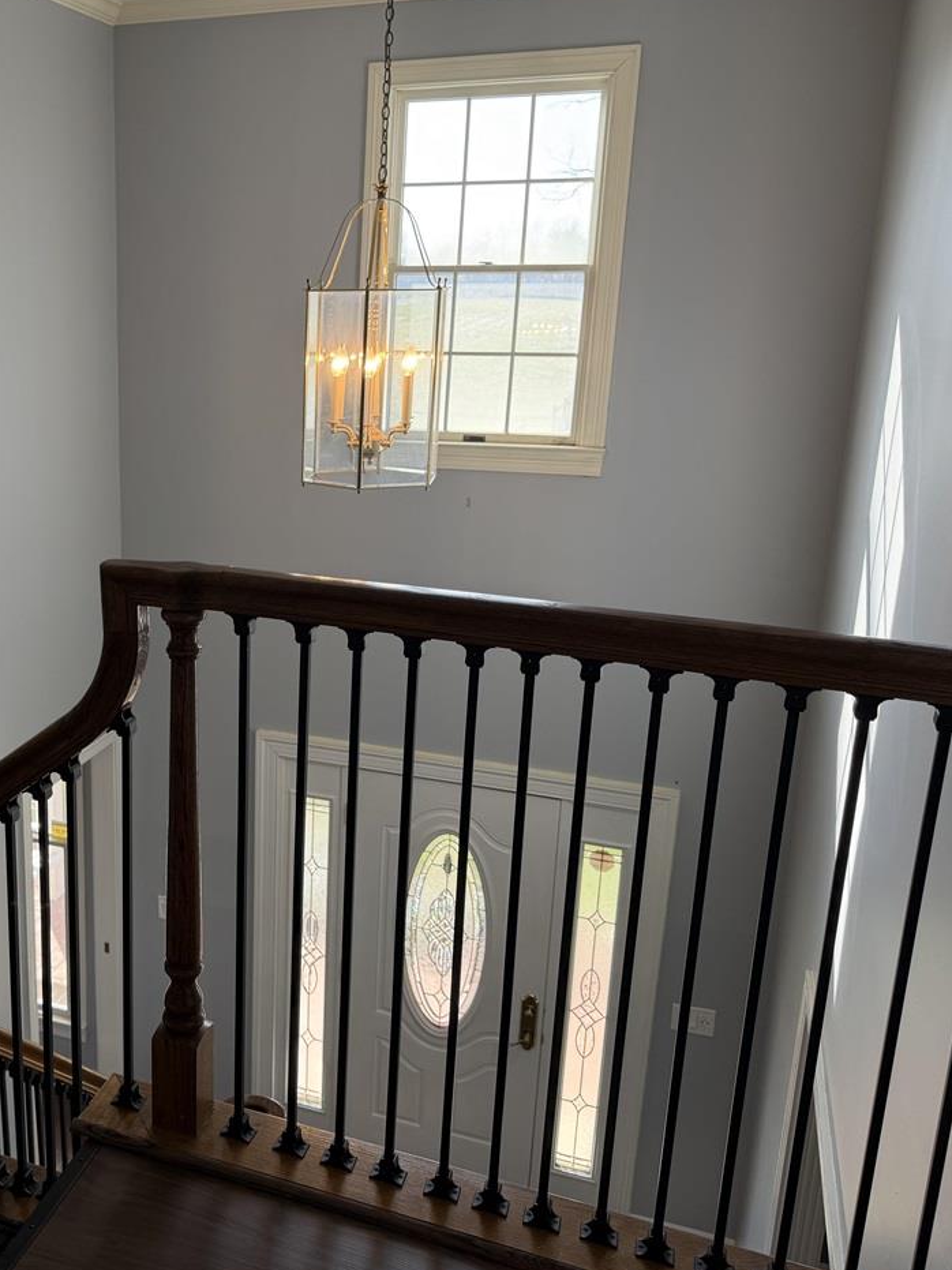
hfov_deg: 41.1
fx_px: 1210
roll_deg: +0.6
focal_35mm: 33
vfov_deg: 55.4
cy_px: 635
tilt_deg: -15.0
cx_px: 191
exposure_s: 1/170
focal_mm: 6.76
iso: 80
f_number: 1.78
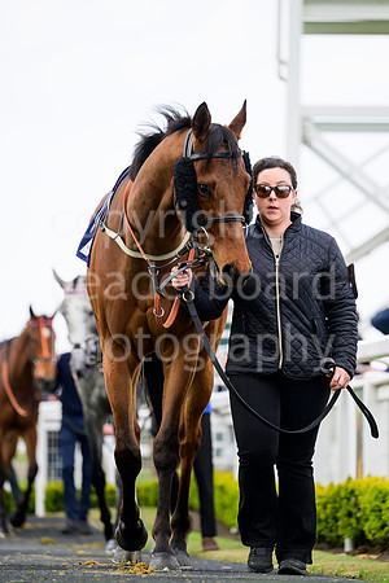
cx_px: 194
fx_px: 4214
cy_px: 292
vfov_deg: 7.9
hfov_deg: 5.3
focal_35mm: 260
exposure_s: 1/1250
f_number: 5.6
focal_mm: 260
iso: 1000
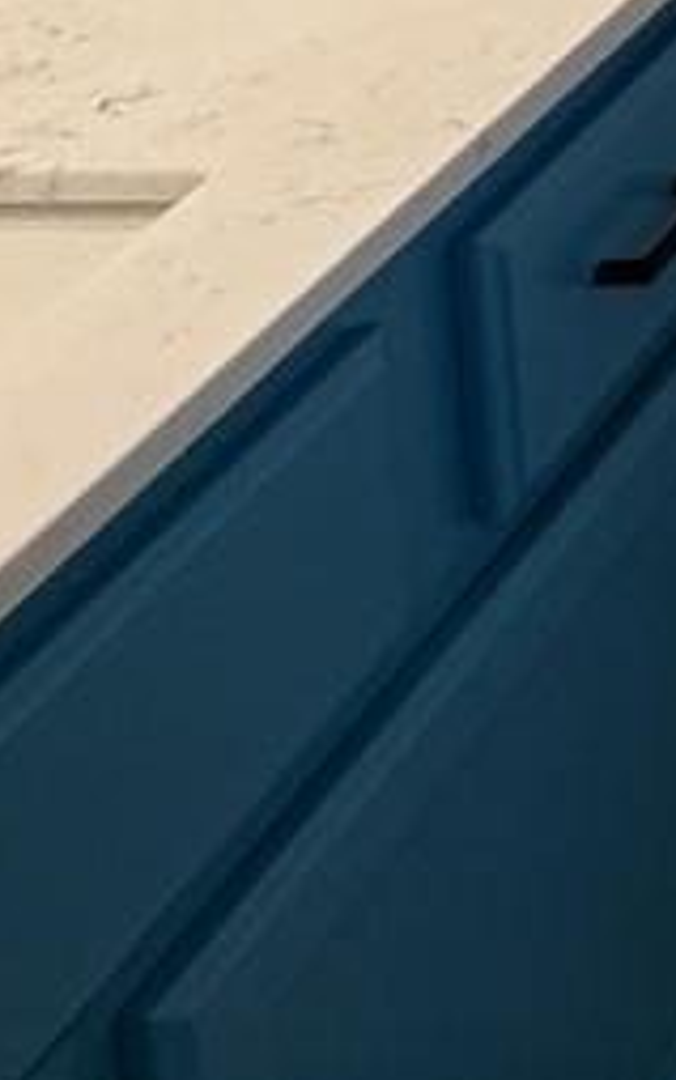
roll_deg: +1.1
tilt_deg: -7.3
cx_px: 1926
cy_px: -846
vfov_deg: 19.0
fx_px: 2473
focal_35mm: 84
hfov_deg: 11.1
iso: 200
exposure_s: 1/120
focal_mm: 2.22
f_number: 2.2
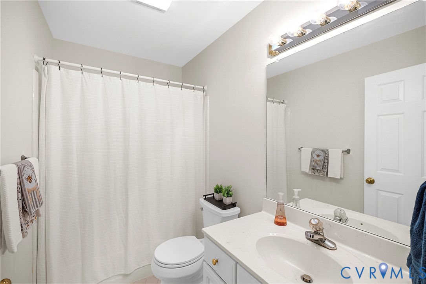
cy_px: 142
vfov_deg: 73.8
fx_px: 189
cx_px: 213
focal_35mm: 16
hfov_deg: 96.7
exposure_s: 1/13
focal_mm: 16
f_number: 4
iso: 800
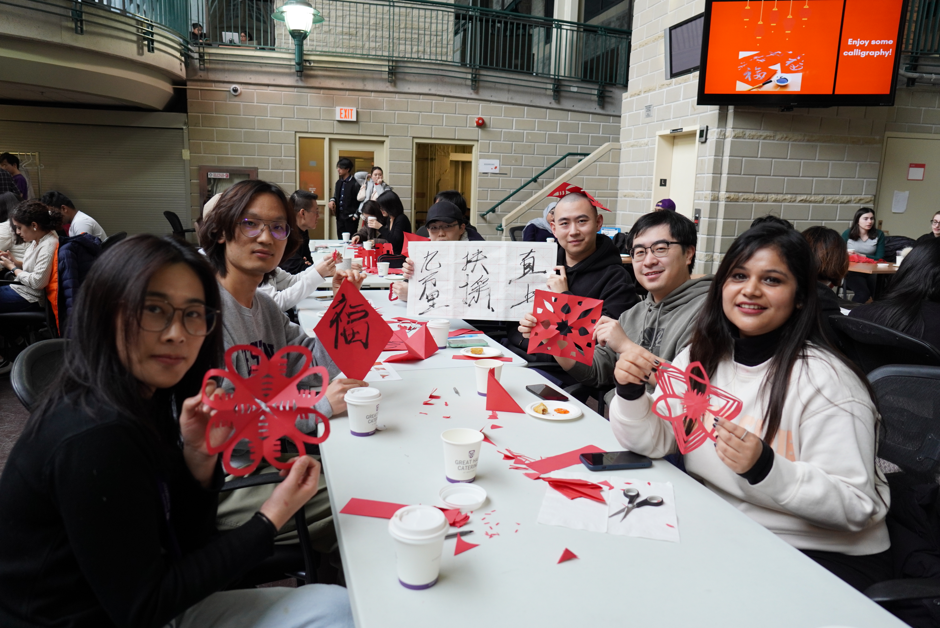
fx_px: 627
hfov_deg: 73.7
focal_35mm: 24
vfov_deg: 53.2
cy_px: 314
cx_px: 470
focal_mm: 16
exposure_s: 1/250
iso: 500
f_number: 2.8
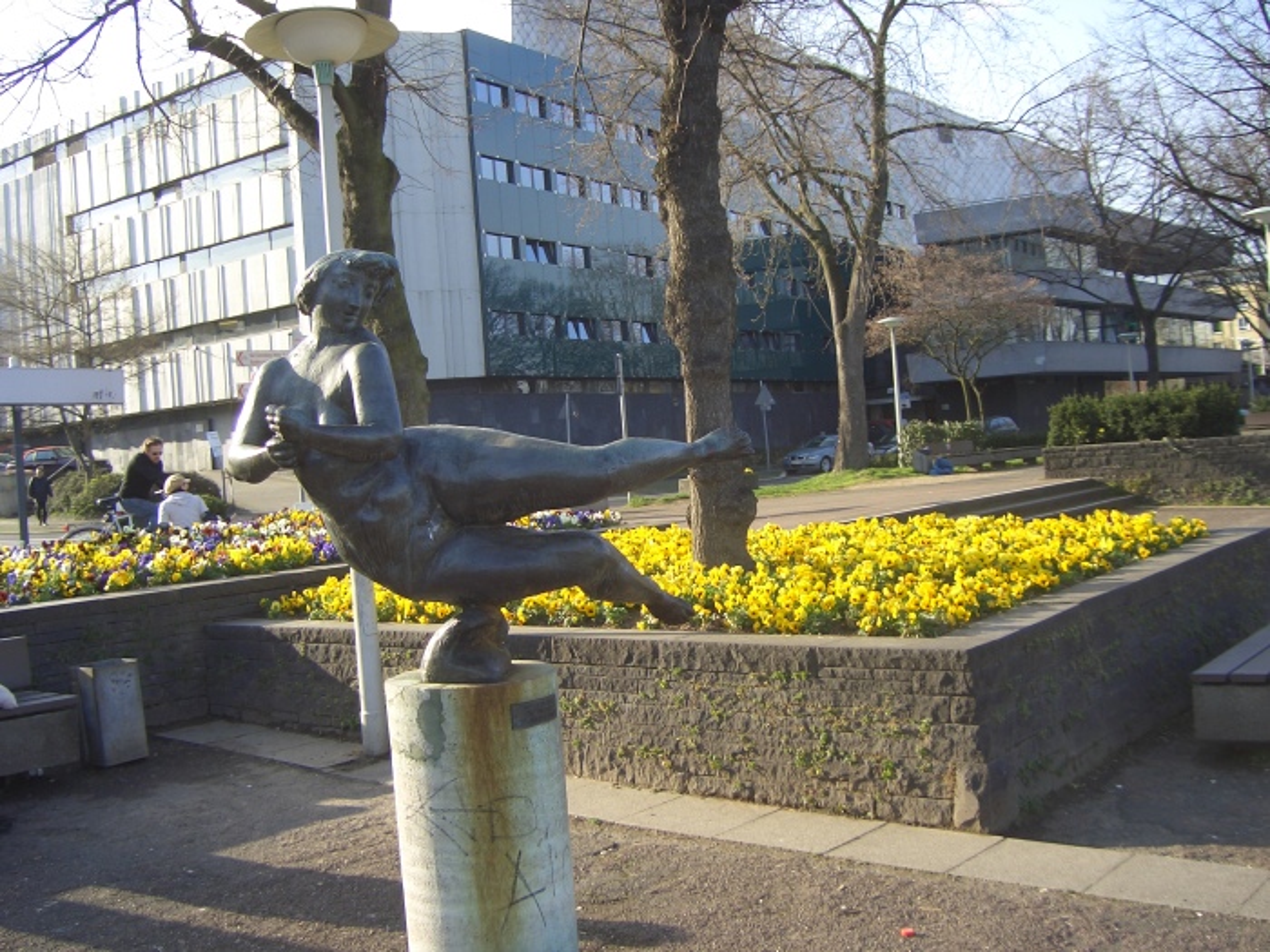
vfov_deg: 36.8
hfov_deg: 47.9
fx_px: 1431
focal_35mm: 39
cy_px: 476
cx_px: 635
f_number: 2.8
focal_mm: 8
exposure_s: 1/320
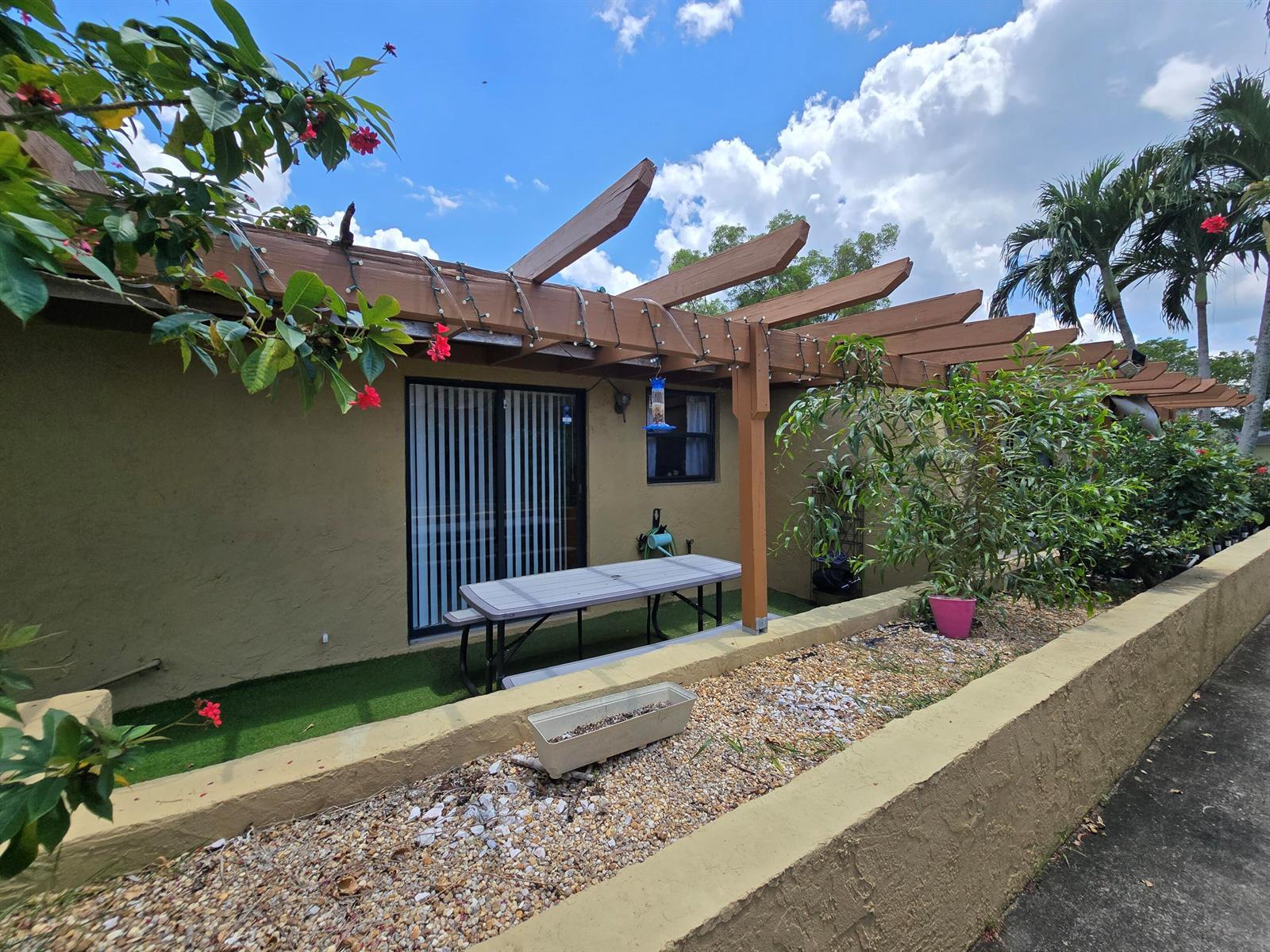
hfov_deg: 106.2
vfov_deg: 89.9
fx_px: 477
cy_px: 476
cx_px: 635
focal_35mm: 13
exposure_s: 1/1915
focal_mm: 2.2
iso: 50
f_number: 2.2
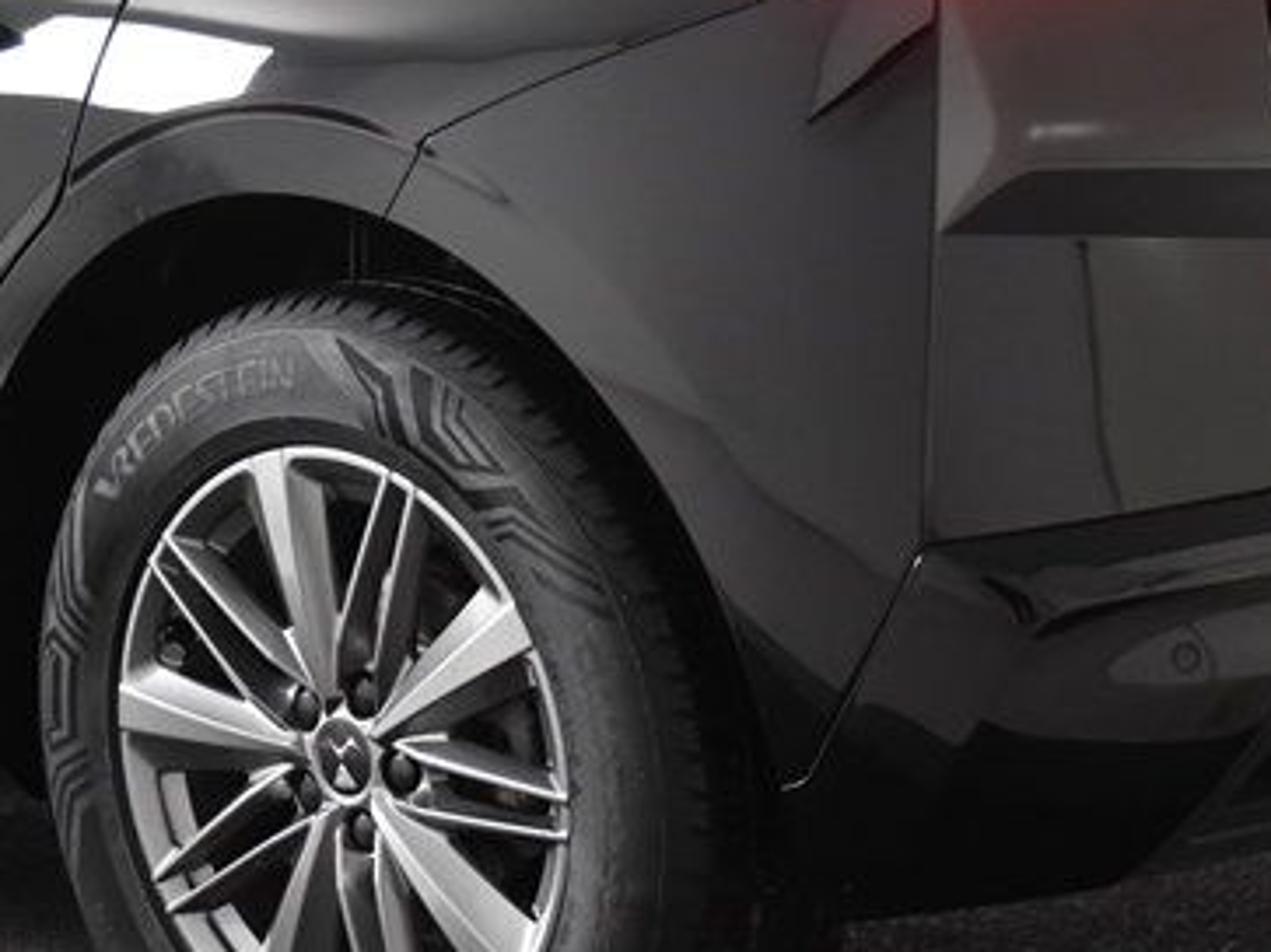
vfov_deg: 13.0
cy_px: 306
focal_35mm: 114
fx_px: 4184
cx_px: 252
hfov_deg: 17.1
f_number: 4
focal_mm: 28
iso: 1600
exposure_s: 1/60
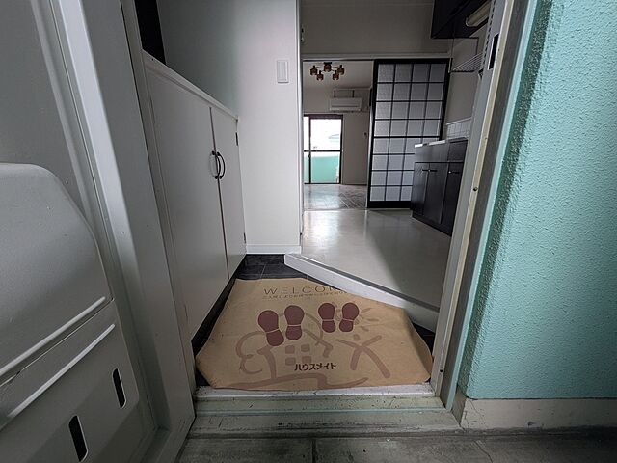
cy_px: 232
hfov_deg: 102.1
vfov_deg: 85.7
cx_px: 308
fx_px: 250
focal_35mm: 14
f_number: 2.2
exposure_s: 1/50
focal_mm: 1.83
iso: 56
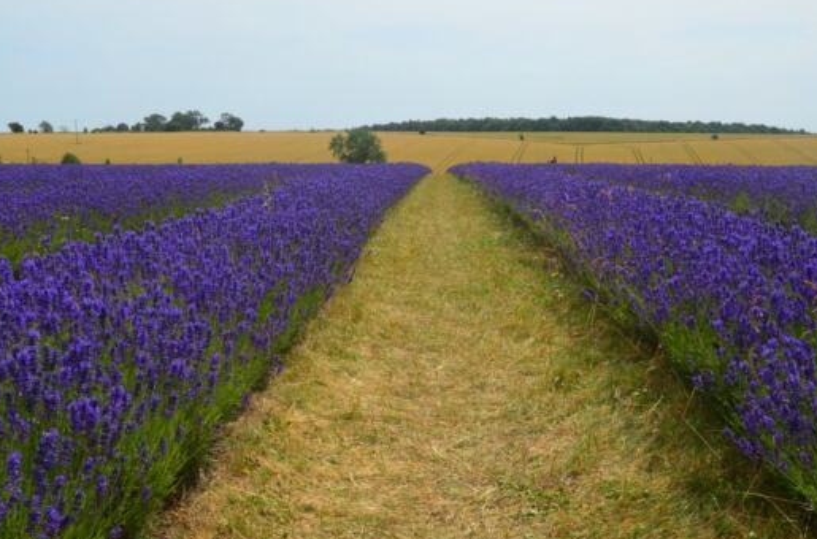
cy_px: 315
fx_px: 928
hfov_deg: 47.5
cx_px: 432
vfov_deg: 32.4
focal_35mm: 41
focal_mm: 22
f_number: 16
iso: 1250
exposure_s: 1/1000
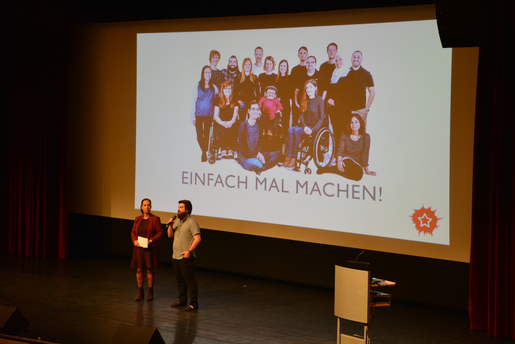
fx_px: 1074
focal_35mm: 75
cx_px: 258
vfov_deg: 18.2
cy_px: 172
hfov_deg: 27.0
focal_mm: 50
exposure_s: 1/30
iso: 1100
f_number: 4.8
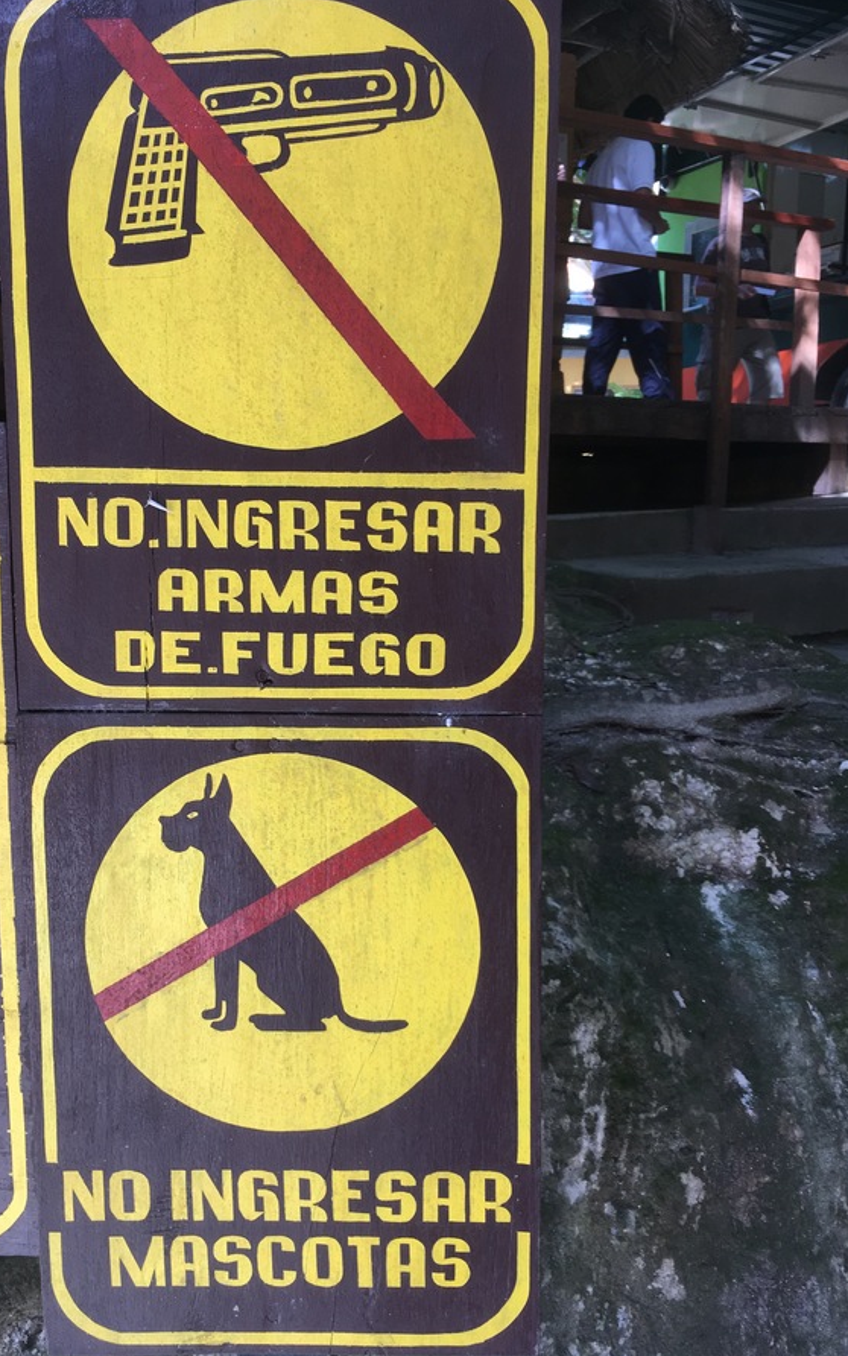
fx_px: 1146
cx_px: 356
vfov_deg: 61.2
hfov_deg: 40.5
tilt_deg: -7.9
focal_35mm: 31
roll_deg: +0.2
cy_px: 678
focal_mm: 4.15
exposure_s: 1/120
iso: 32
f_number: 2.2
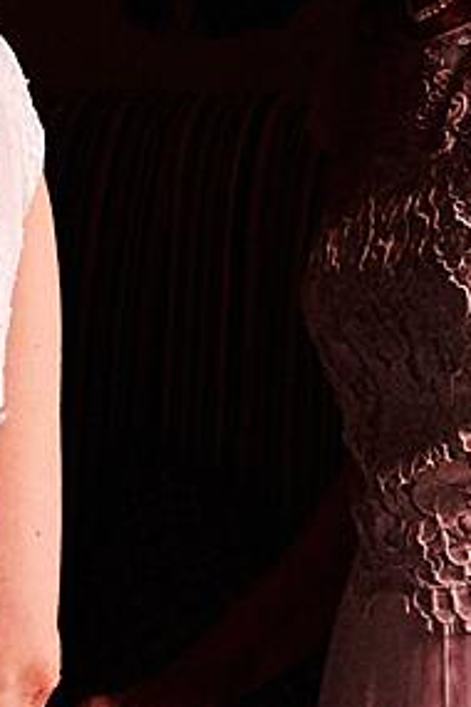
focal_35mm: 184
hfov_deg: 7.5
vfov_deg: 11.2
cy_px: 380
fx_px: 3611
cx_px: 211
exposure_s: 1/2000
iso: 6400
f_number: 3.2
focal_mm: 23
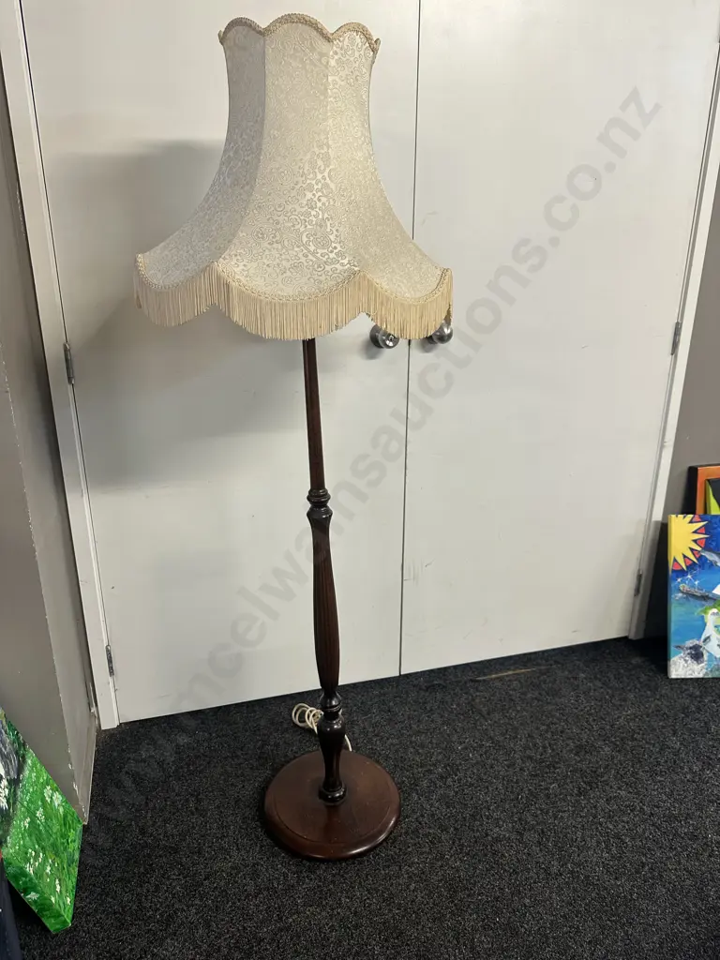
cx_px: 360
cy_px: 480
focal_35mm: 24
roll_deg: -0.7
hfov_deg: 56.8
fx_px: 666
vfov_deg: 71.6
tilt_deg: -20.0
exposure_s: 1/50
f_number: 1.78
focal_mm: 6.86
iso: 125
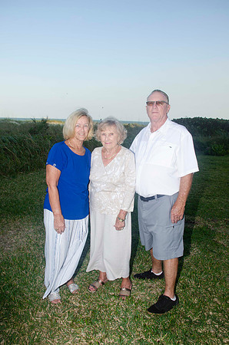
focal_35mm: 30
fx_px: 288
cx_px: 114
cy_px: 172
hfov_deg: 43.4
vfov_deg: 62.0
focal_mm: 20
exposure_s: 1/250
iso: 100
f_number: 7.1
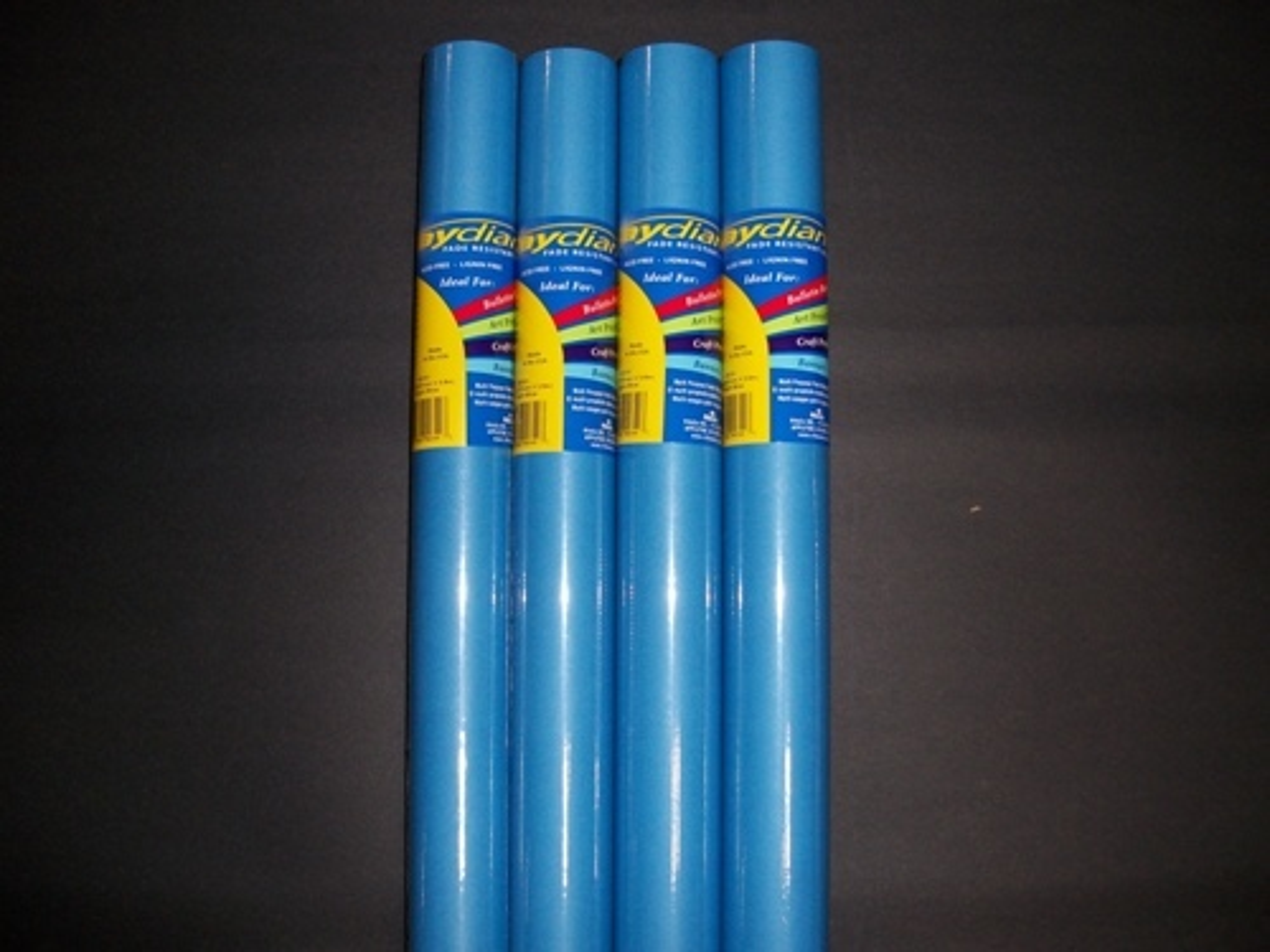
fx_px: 1284
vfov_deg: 40.7
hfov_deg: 52.6
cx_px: 635
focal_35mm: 35
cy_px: 476
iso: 200
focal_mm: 6.3
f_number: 3.1
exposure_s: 1/125
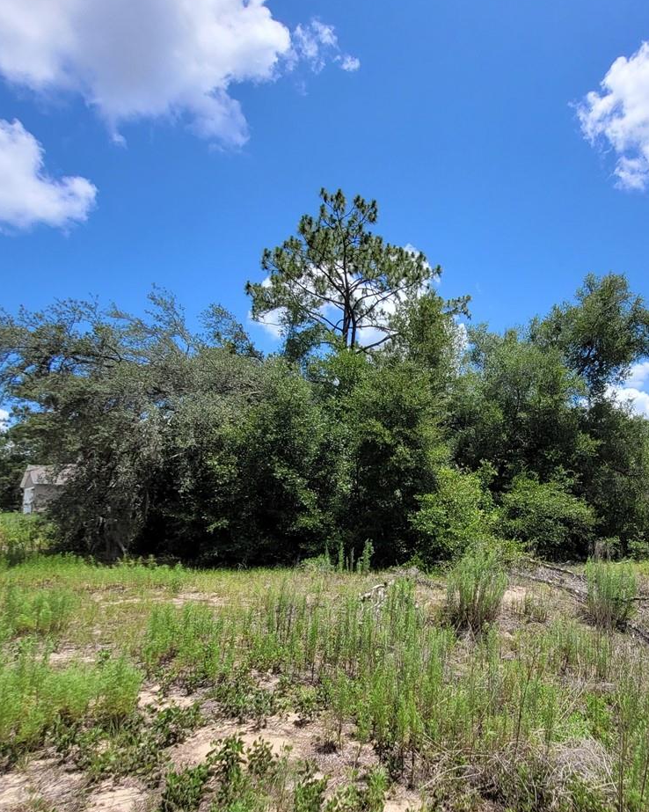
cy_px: 444
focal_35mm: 22
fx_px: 528
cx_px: 461
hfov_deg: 60.7
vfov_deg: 74.9
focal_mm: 1.74
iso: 40
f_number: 2.2
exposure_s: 1/1476
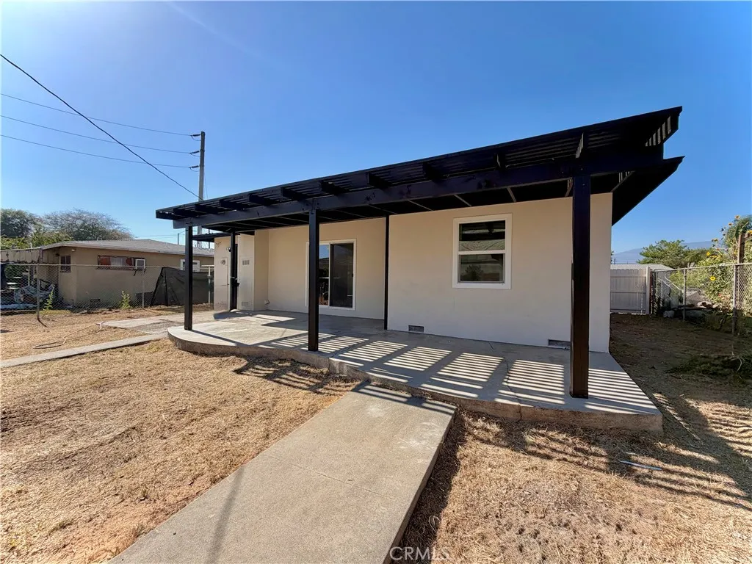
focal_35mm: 14
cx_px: 376
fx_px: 304
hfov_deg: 102.1
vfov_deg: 85.7
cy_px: 282
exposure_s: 1/770
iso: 25
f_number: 2.2
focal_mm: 2.22
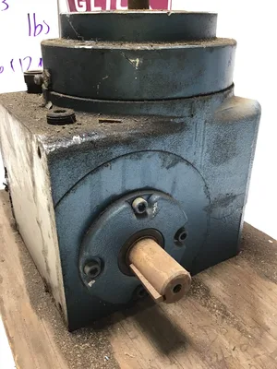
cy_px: 184
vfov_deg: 58.4
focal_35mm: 31
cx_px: 138
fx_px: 331
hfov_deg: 45.4
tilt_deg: -26.0
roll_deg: +0.8
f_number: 2.4
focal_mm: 3.3
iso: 32
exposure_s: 1/30
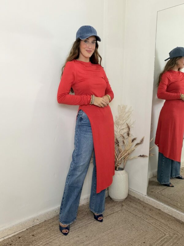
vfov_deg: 60.0
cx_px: 92
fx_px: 213
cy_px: 123
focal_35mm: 30
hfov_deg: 46.8
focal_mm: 2.71
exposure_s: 1/60
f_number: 1.9
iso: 160
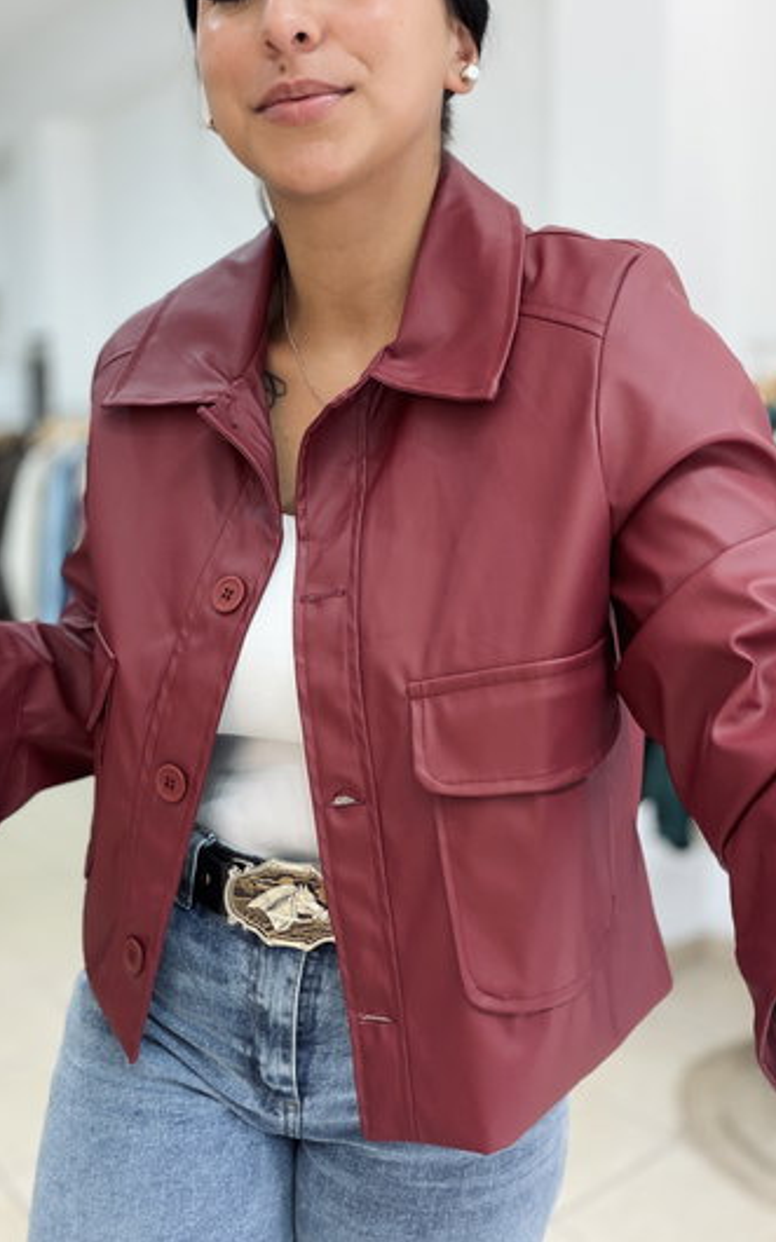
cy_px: 620
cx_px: 309
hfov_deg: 39.2
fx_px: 1083
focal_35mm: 32
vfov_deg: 59.7
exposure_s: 1/67
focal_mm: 2.71
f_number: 1.9
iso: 80
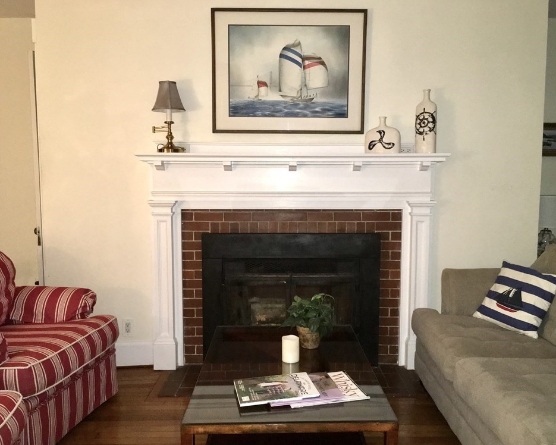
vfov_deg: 47.1
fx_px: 510
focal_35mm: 31
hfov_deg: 57.2
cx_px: 291
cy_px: 223
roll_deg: +0.1
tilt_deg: -5.7
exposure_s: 1/16
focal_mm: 4.15
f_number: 2.2
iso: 200
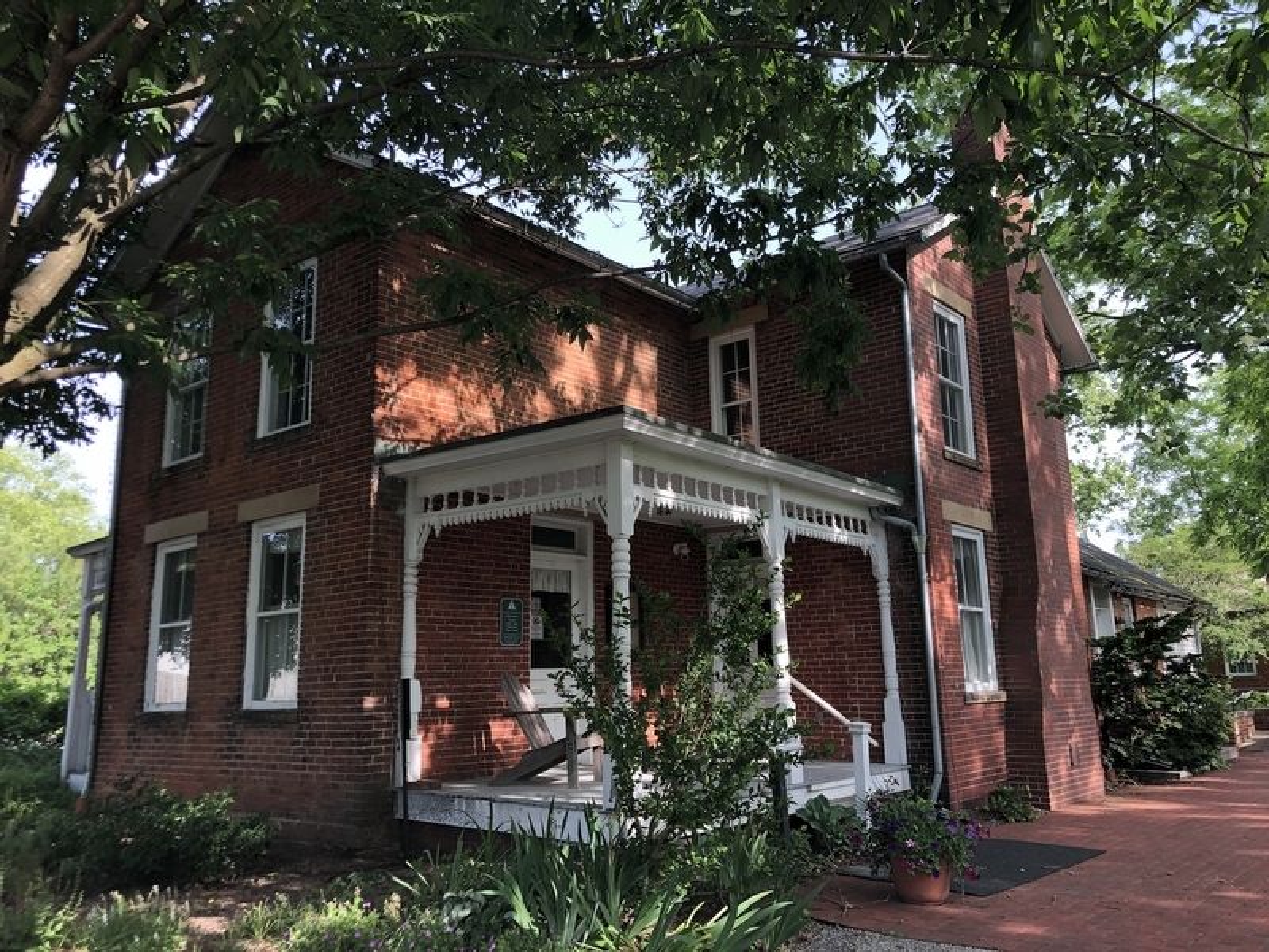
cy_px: 476
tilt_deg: +12.6
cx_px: 634
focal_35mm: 28
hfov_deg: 63.4
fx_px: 1026
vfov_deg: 49.7
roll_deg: +1.5
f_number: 1.8
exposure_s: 1/141
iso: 20
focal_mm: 4
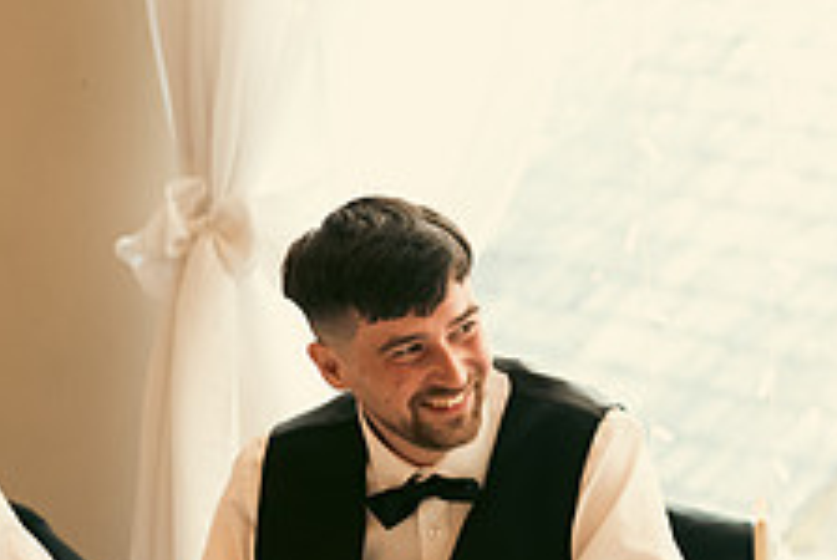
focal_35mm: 181
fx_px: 4214
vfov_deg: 7.6
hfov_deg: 11.2
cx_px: 927
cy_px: 442
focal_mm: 70
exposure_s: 1/160
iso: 800
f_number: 3.5
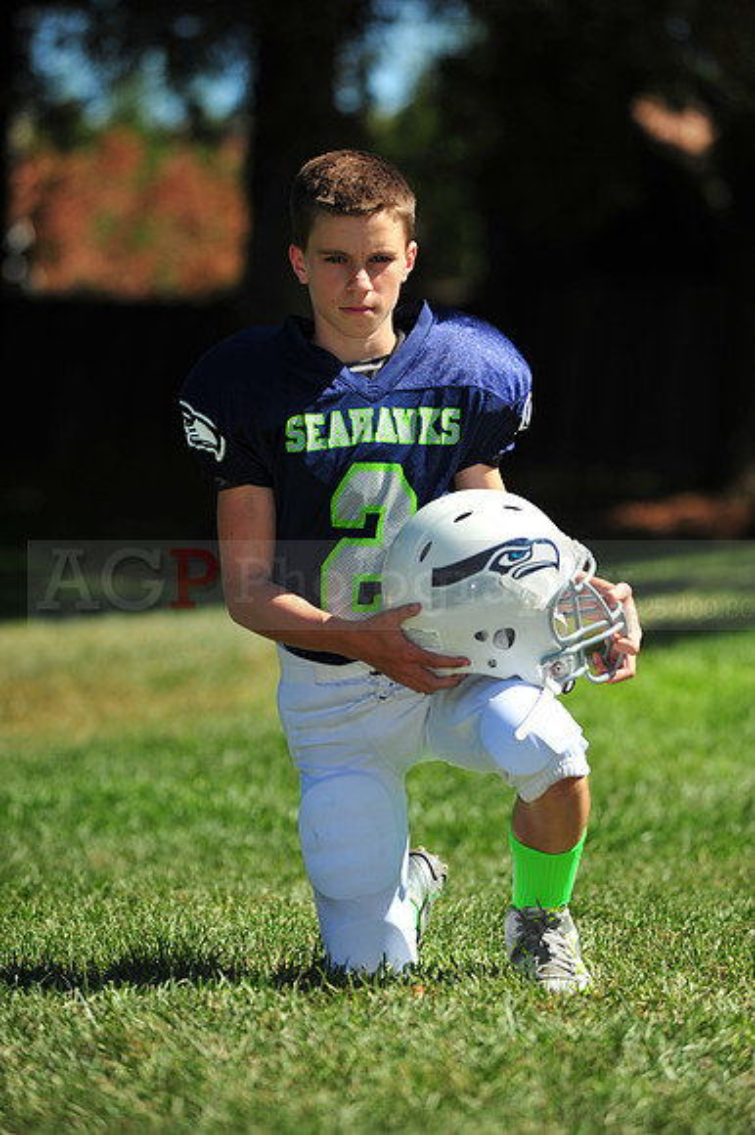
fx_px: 5826
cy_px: 568
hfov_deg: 7.4
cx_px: 378
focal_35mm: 185
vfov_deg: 11.1
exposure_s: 1/3200
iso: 400
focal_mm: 185
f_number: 4.5
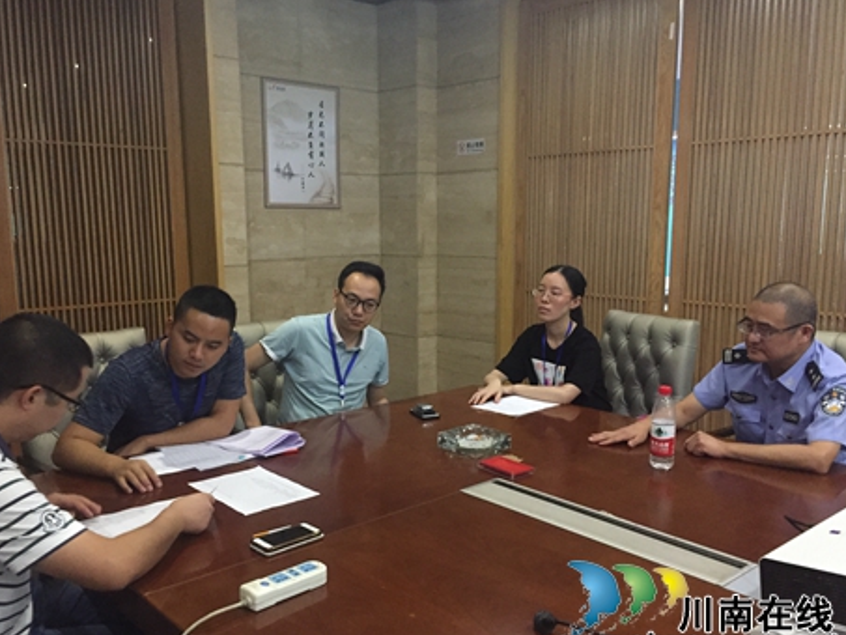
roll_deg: -0.8
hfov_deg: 56.8
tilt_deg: -9.6
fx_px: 782
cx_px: 418
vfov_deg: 44.1
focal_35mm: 32
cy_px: 346
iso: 320
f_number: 2.2
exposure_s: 1/17
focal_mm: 4.15
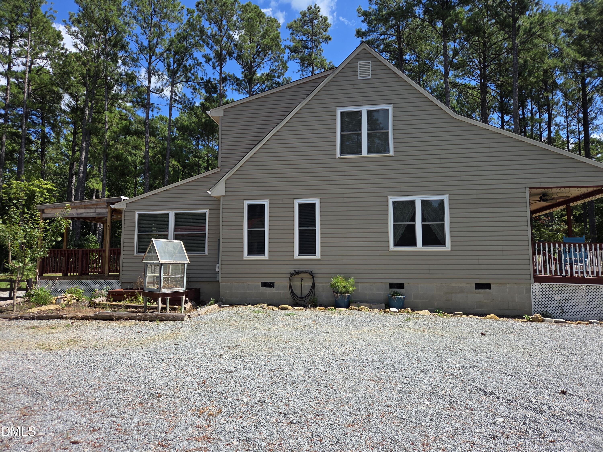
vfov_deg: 58.9
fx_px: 401
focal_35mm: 23
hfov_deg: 73.9
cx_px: 302
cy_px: 226
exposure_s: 1/3390
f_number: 1.8
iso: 80
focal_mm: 5.4
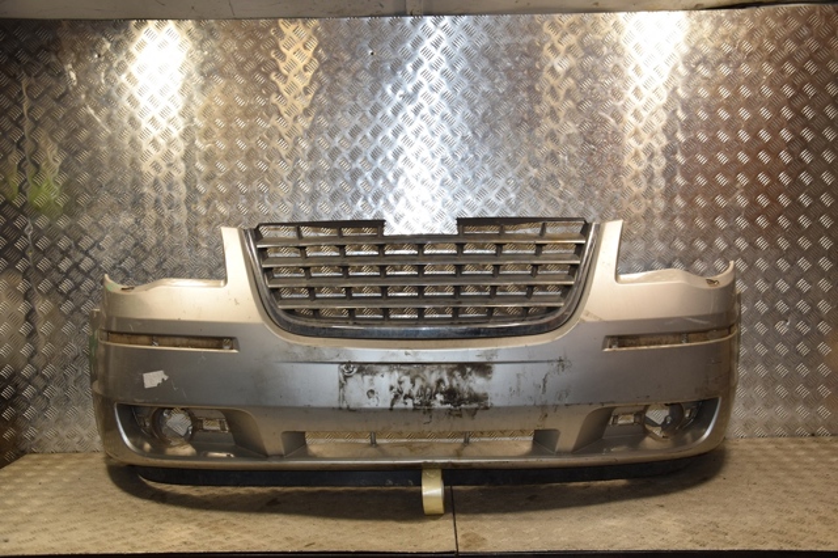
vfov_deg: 34.2
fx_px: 907
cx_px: 419
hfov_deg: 49.6
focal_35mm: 39
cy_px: 279
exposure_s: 1/200
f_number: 5
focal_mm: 26
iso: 800
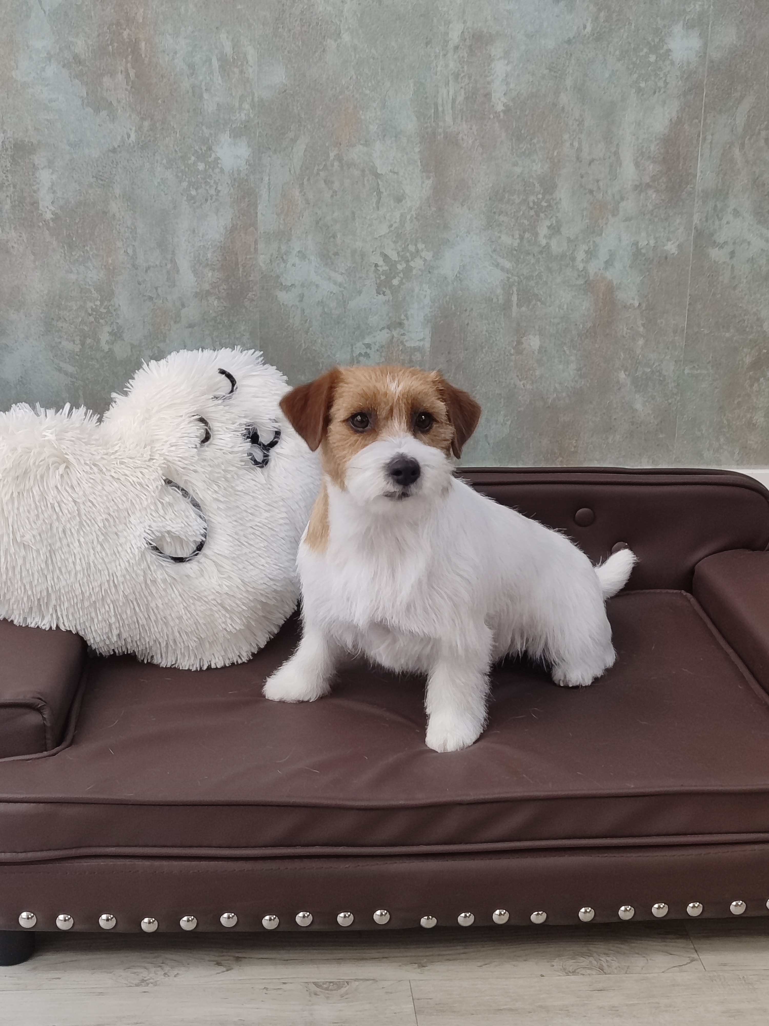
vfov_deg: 69.4
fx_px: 741
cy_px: 513
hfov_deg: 54.9
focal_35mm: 25
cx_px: 384
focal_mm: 5.95
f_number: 1.89
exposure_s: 1/50
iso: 727
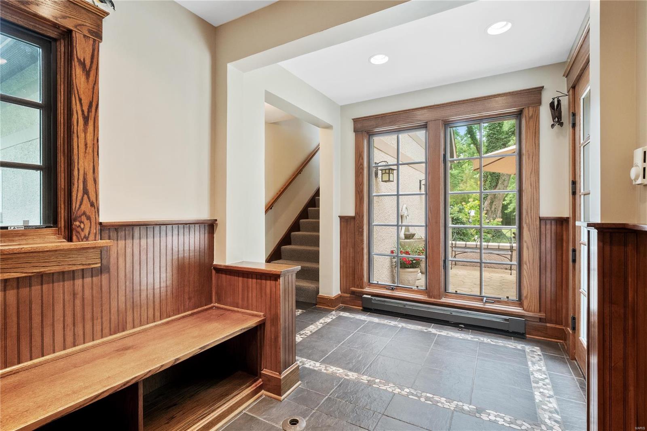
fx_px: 287
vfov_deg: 73.7
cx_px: 324
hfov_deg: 96.7
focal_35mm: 16
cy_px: 216
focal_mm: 8
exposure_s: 1/2.5
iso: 400
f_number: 8
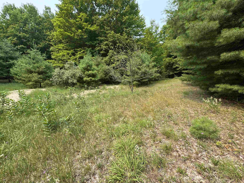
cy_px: 92
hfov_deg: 102.1
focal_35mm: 14
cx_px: 122
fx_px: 99
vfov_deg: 85.7
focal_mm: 2.22
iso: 40
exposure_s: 1/485
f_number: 2.2
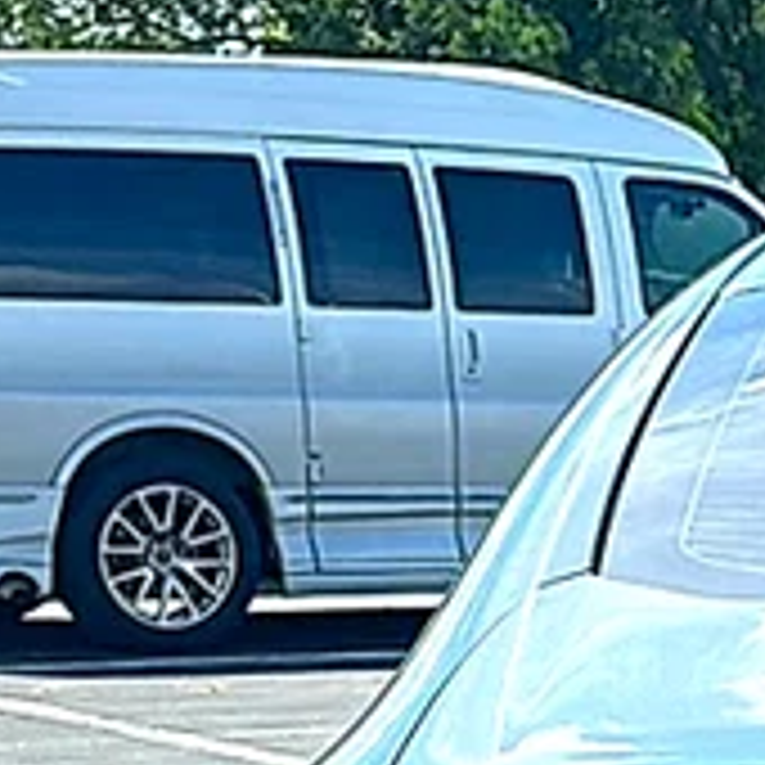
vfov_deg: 12.3
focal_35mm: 135
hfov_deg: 11.8
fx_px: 3375
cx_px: 1449
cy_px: 1159
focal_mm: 6.86
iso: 80
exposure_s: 1/2538
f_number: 1.78
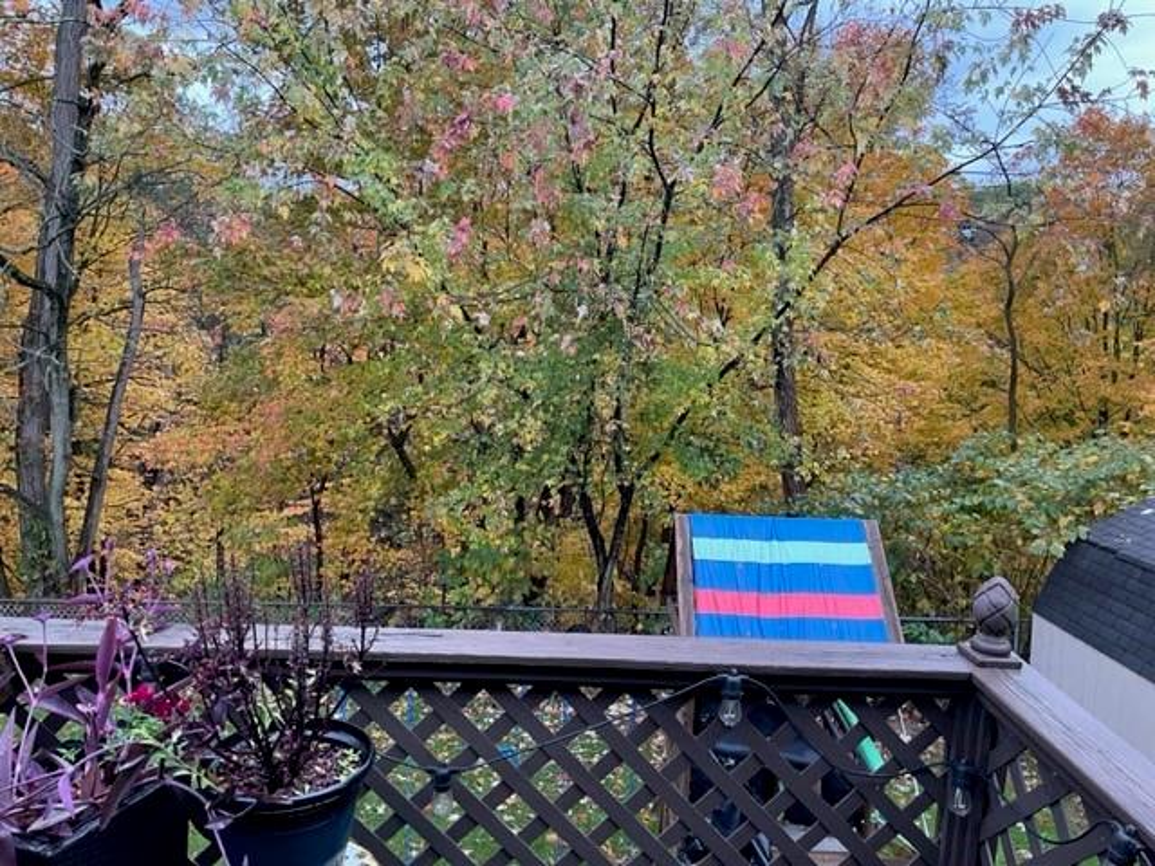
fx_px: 868
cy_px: 433
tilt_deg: -8.3
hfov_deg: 67.3
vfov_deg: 53.1
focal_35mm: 26
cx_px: 578
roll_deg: -1.8
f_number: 1.6
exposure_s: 1/76
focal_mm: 4.2
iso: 125
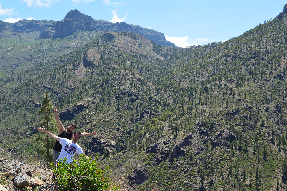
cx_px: 144
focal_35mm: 46
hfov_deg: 42.4
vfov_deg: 28.9
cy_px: 96
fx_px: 370
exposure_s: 1/400
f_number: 11
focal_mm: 31
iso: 400
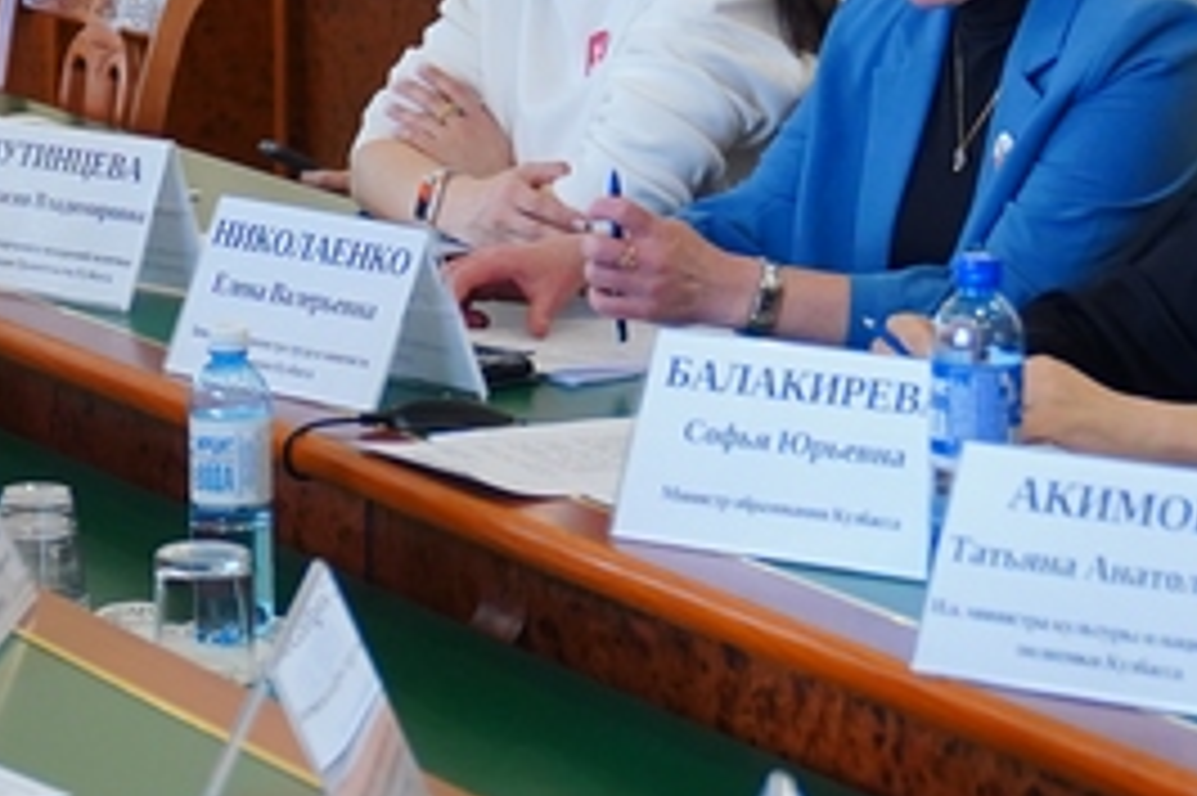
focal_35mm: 158
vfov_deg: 8.6
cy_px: -88
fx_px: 5250
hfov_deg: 12.9
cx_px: 58
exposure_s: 1/250
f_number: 2.8
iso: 2000
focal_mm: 42
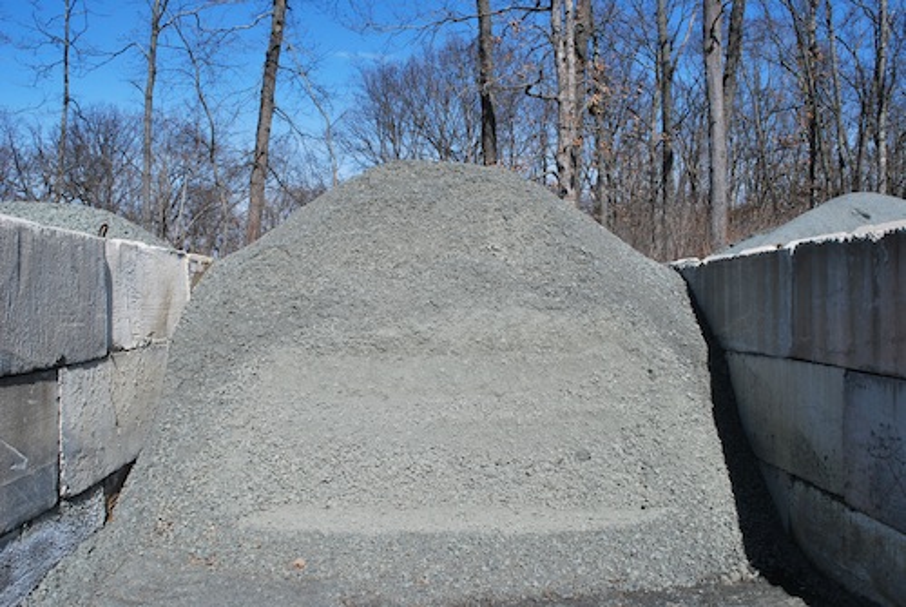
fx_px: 907
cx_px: 453
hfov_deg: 53.1
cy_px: 304
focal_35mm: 36
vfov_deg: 37.0
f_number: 8
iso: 100
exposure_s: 1/250
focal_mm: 24
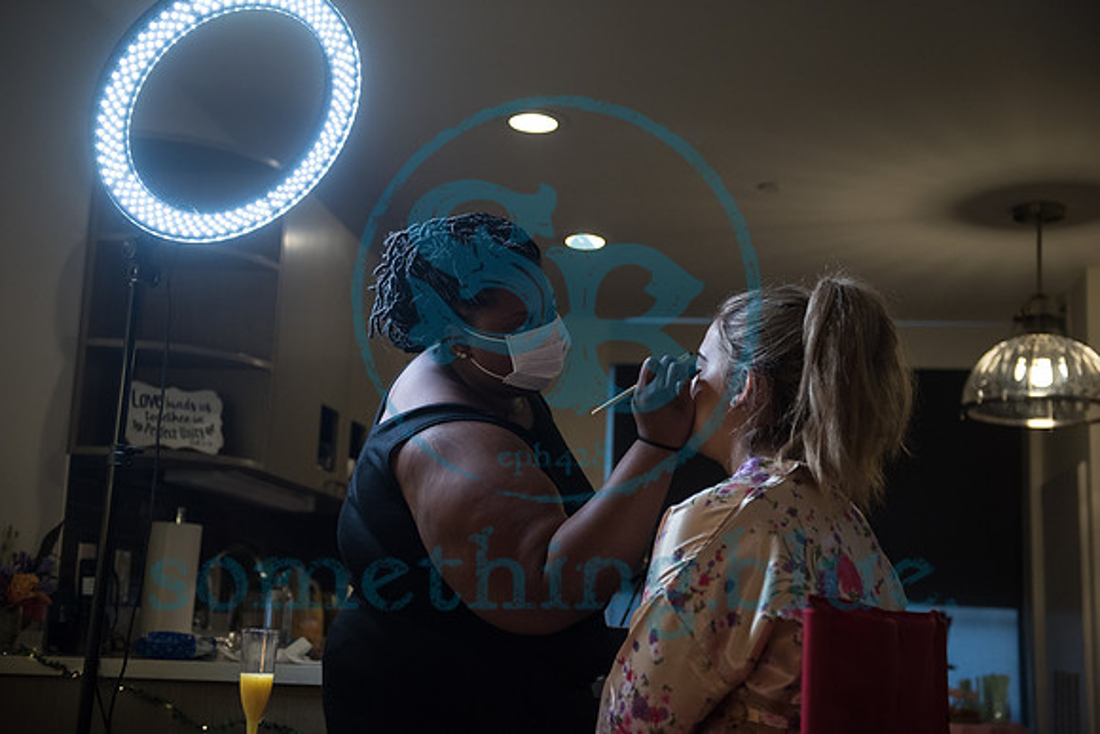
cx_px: 550
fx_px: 1467
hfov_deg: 41.1
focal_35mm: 48
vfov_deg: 28.1
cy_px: 367
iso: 1600
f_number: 2.8
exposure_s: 1/800
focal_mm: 48
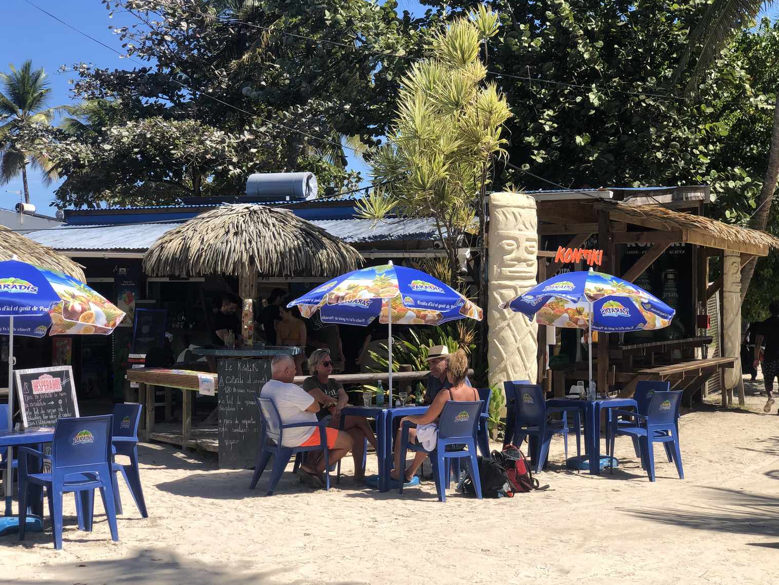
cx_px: 394
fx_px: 1238
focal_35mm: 55
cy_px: 277
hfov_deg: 34.9
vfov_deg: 26.6
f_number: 2.4
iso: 16
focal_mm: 6
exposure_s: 1/827
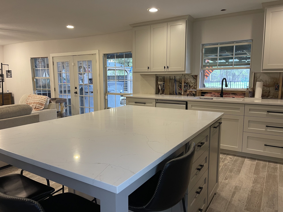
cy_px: 106
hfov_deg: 69.4
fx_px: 204
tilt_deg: -8.8
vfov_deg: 54.9
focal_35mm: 25
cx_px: 142
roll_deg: +0.2
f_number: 1.6
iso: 160
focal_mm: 5.1
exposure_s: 1/60
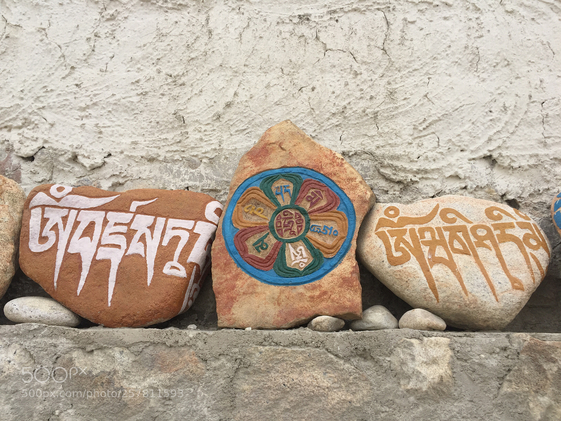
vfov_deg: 48.2
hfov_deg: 61.7
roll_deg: -1.6
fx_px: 470
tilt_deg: +16.7
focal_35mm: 29
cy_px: 210
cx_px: 280
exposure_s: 1/1647
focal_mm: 4.15
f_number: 2.2
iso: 32
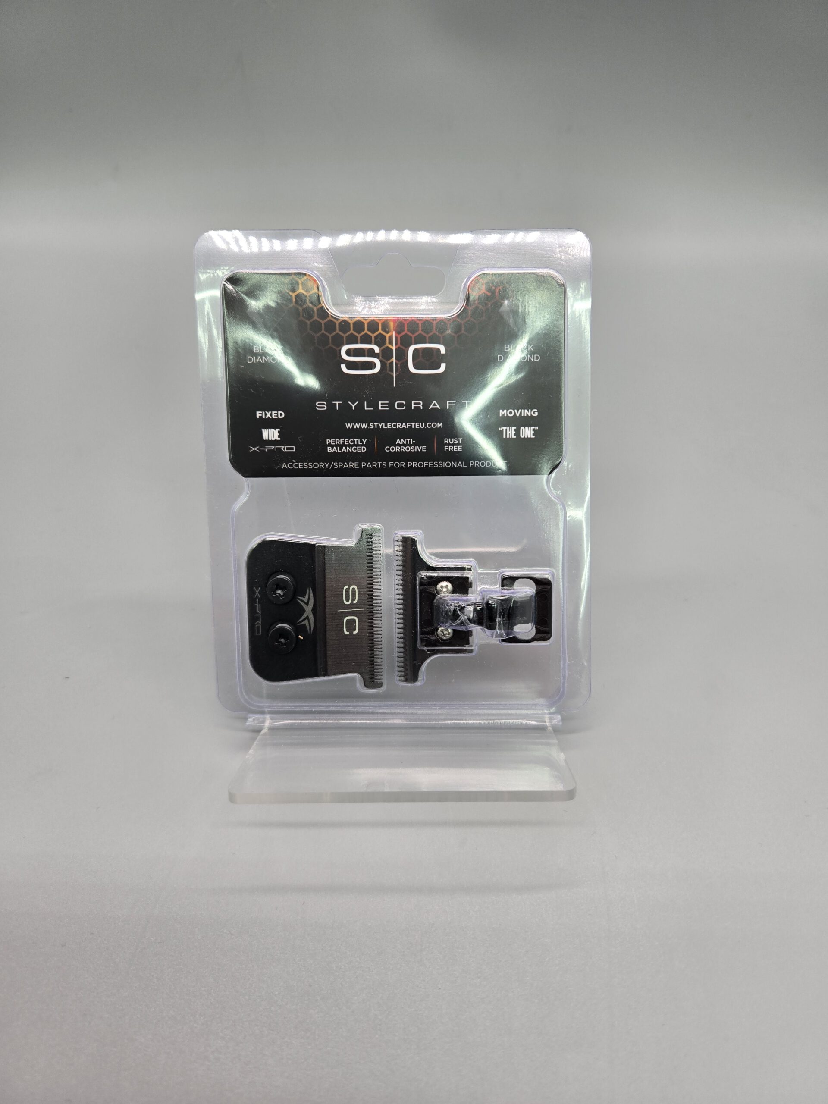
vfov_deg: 73.9
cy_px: 552
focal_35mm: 23
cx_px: 414
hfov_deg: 58.9
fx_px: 734
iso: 80
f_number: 1.8
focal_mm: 5.4
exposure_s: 1/180
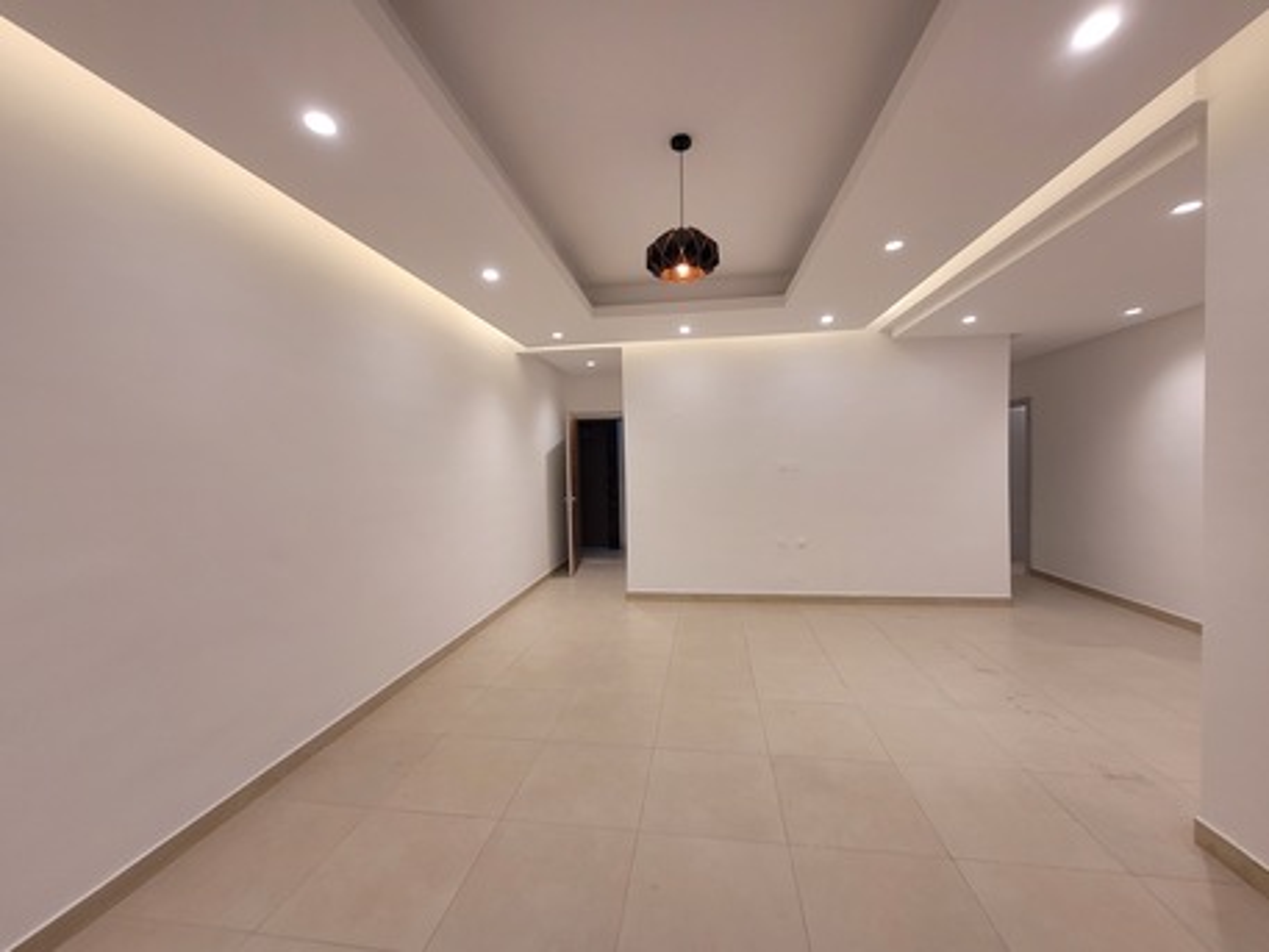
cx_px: 634
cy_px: 476
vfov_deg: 89.9
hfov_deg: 106.2
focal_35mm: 13
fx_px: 477
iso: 80
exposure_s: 1/50
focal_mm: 1.74
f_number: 2.2
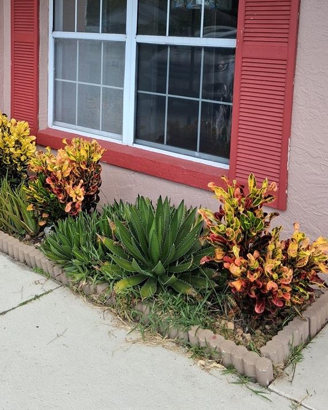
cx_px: 130
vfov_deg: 41.4
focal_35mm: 43
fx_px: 521
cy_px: 94
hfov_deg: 34.8
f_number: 1.8
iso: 25
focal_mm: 3.98
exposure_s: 1/183
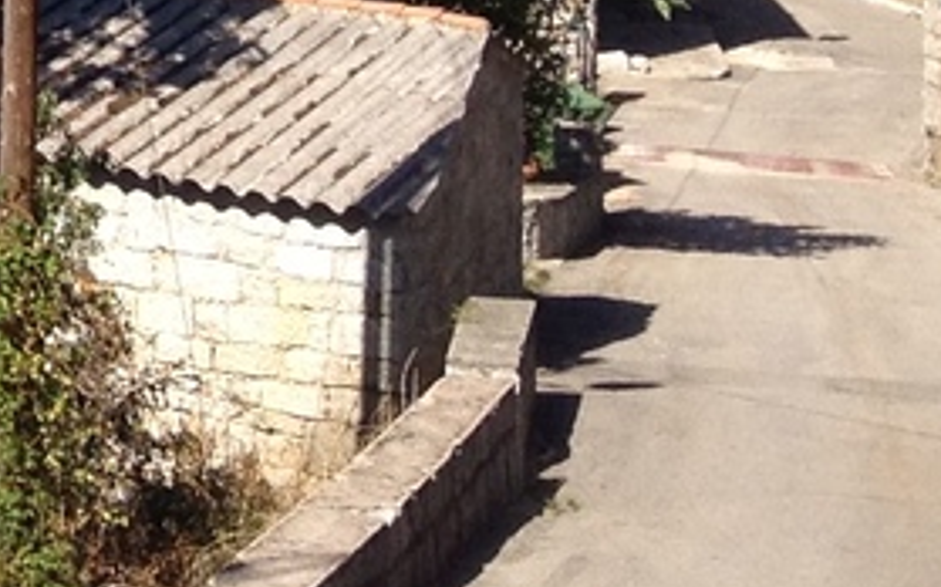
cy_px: -847
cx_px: -1342
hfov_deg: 8.9
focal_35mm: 213
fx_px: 5459
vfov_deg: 5.9
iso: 64
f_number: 2.4
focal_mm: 4.28
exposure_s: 1/1200
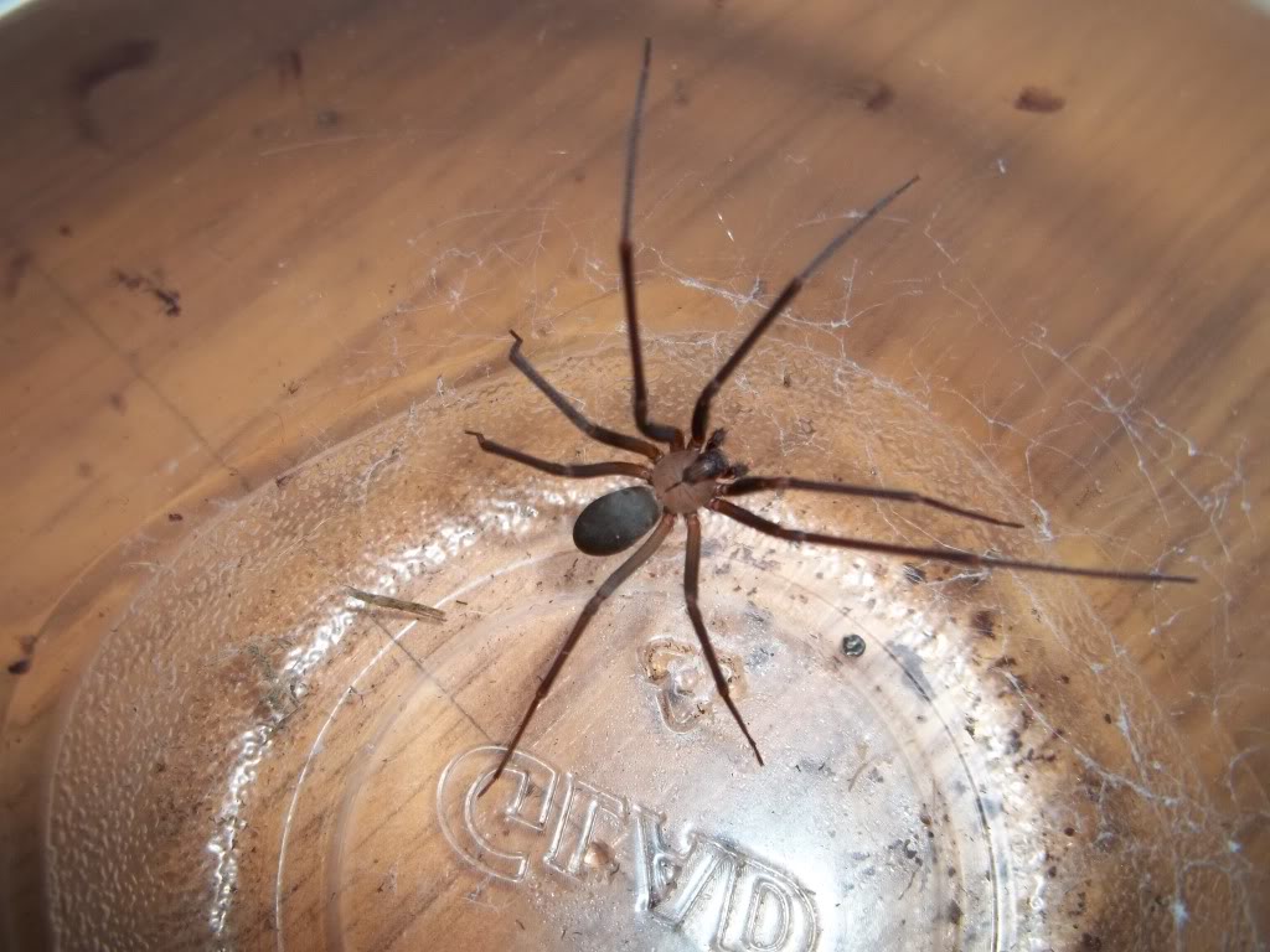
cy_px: 476
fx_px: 1211
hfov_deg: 55.4
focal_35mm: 33
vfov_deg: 42.9
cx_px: 635
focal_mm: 5.9
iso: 64
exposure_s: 1/30
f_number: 3.3
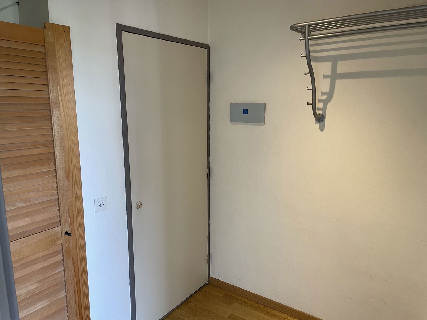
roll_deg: +0.1
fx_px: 321
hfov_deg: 67.3
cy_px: 160
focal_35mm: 26
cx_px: 214
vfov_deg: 53.1
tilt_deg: -10.4
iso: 64
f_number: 1.6
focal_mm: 4.2
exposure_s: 1/50
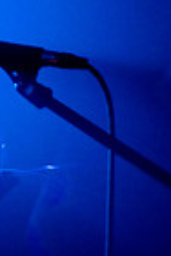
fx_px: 1318
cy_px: 108
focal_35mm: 185
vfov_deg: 11.1
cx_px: -118
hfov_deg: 7.3
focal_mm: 30
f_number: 1.4
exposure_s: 1/80
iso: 1000
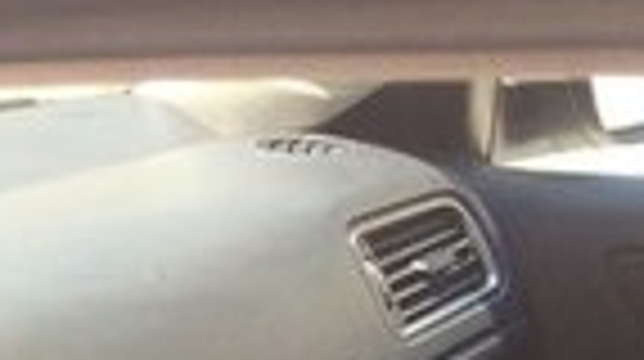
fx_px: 2490
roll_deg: +2.2
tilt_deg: -31.3
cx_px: -221
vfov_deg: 7.5
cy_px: 992
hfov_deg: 14.1
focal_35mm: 146
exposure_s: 1/191
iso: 32
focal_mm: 4.15
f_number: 2.2
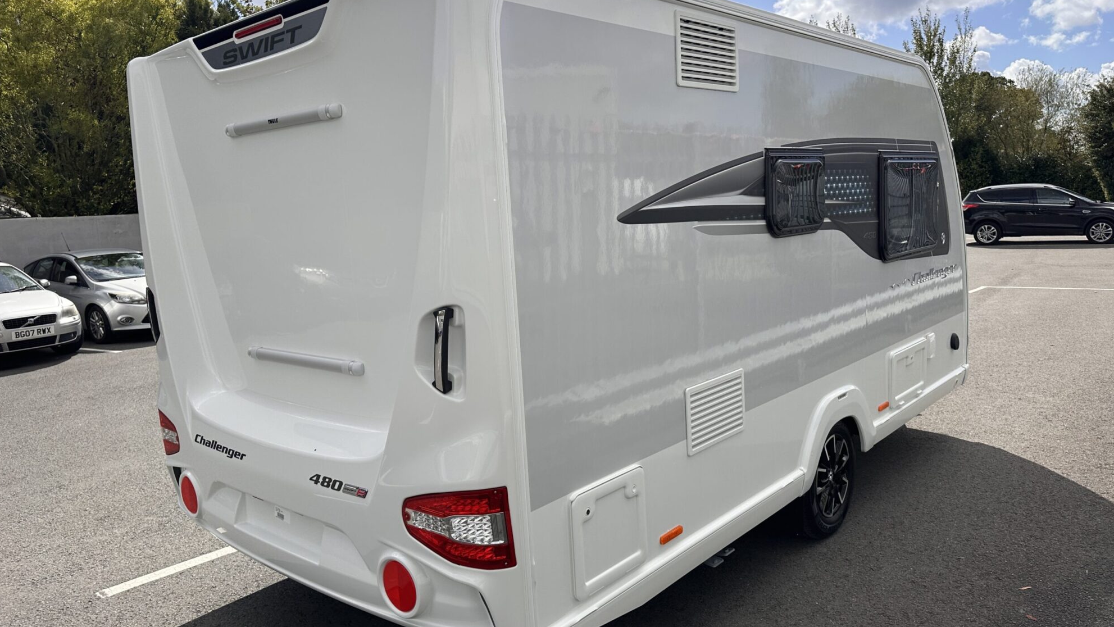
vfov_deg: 42.9
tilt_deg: -6.4
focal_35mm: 27
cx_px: 542
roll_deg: +2.2
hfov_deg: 69.8
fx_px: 798
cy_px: 307
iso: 80
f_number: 1.78
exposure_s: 1/5848
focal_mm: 6.86
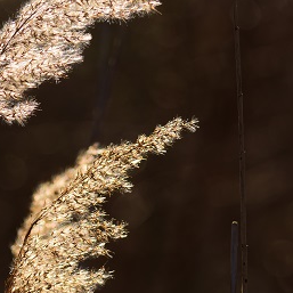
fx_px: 3984
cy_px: 139
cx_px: 76
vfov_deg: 4.2
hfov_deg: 4.2
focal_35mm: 416
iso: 100
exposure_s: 1/640
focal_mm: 140
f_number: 4.8
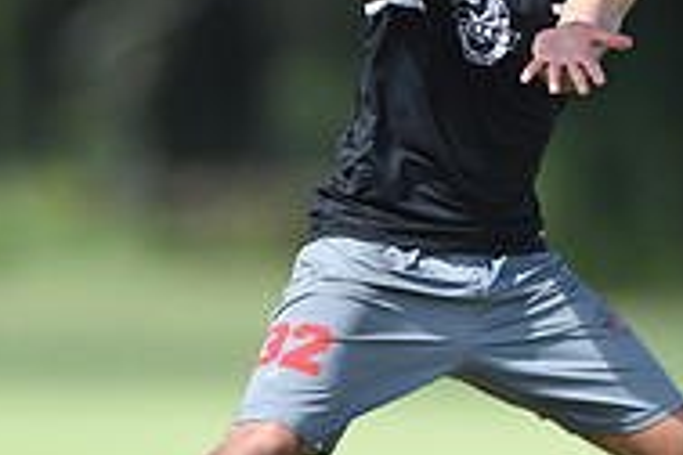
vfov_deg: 1.1
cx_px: 499
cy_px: 148
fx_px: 23258
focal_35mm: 1226
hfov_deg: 1.7
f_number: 2.8
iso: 200
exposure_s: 1/1600
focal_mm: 400
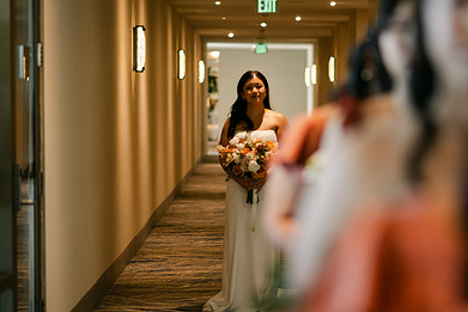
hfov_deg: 16.2
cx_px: 292
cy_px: 191
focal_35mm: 126
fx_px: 1639
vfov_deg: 10.9
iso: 640
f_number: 1.8
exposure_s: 1/250
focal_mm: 85
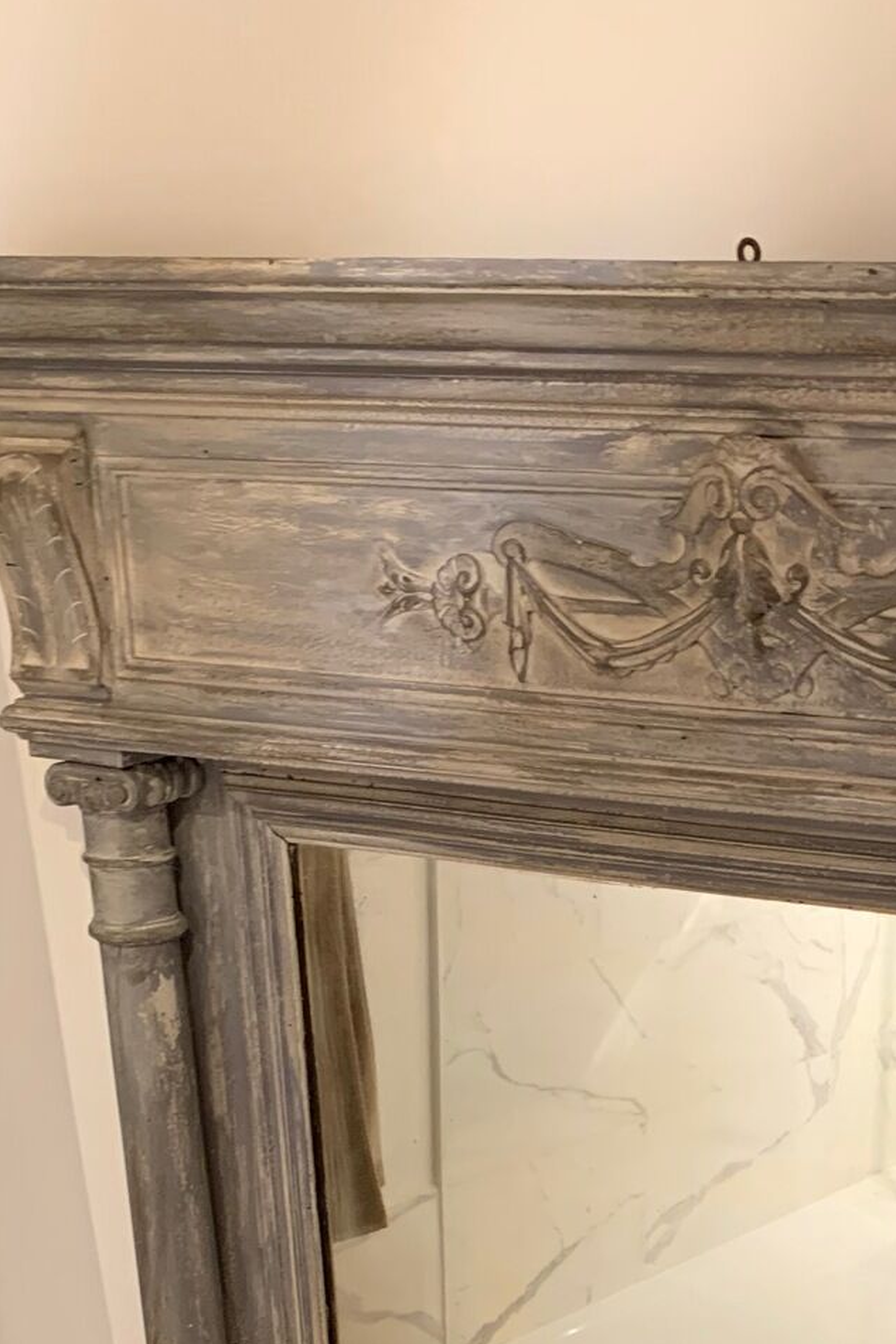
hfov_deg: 23.4
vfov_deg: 32.6
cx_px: 742
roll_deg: +1.1
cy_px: 1294
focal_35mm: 57
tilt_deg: -26.1
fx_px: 2127
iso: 400
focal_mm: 4.25
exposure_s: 1/36
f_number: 1.8
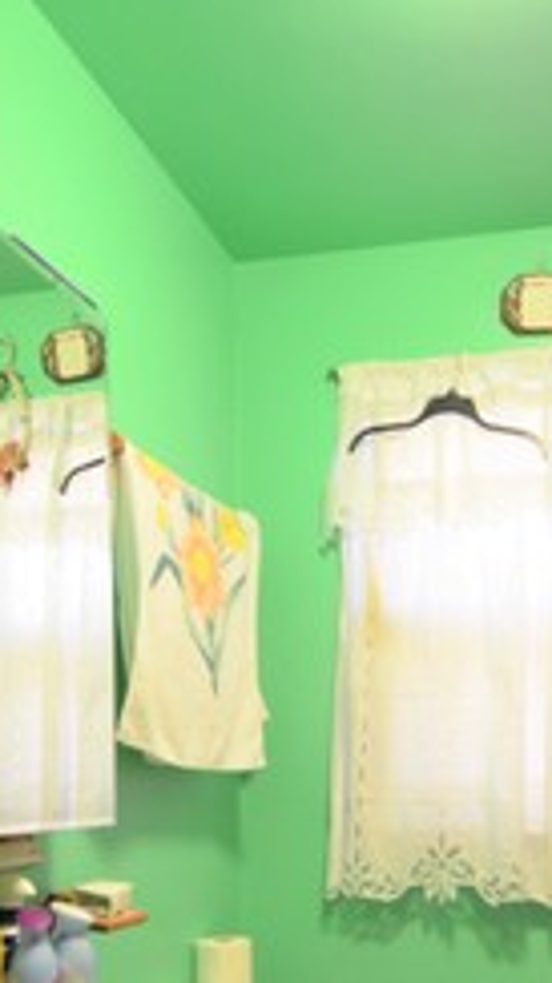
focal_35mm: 37
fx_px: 964
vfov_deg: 49.9
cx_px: 403
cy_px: 822
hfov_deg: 31.5
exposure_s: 1/30
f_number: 4
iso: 1400
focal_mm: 12
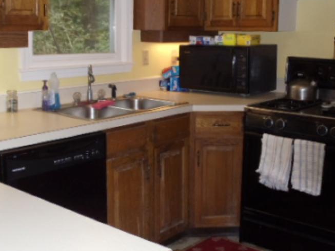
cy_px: 78
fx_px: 668
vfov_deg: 21.2
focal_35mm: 69
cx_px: 160
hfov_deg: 28.2
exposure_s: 1/30
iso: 400
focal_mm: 6
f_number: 3.5
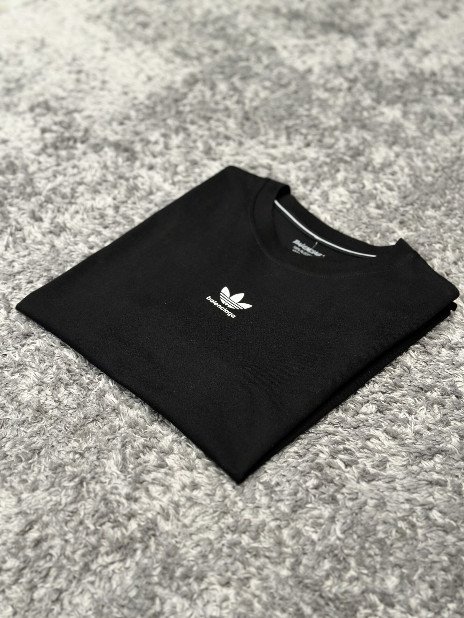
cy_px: 309
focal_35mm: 48
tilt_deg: -43.4
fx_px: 858
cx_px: 232
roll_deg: -1.6
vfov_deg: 39.7
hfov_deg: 30.3
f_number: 1.78
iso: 100
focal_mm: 6.86
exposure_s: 1/60
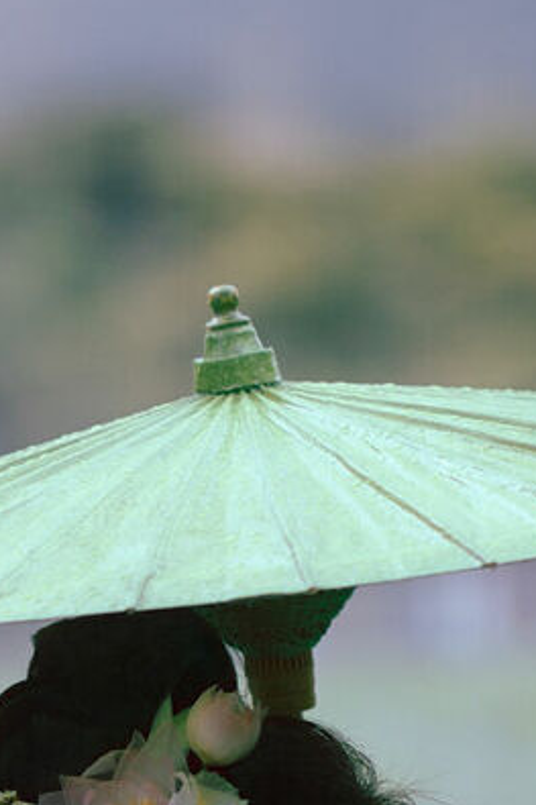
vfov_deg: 6.0
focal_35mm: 339
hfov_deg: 4.1
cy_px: 1287
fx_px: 7577
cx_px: 249
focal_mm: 85
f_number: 2
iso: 200
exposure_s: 1/800
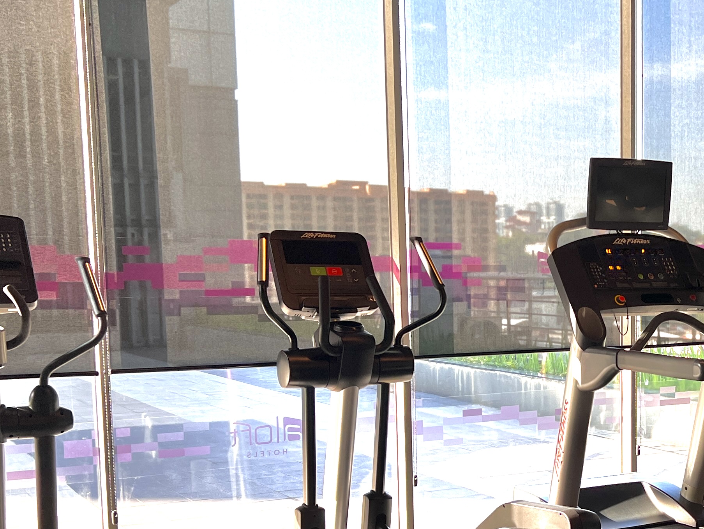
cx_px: 599
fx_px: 1180
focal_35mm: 58
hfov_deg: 32.0
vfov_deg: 24.9
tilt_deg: -6.7
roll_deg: +0.5
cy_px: 401
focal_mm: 5.7
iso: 40
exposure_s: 1/259
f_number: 1.5
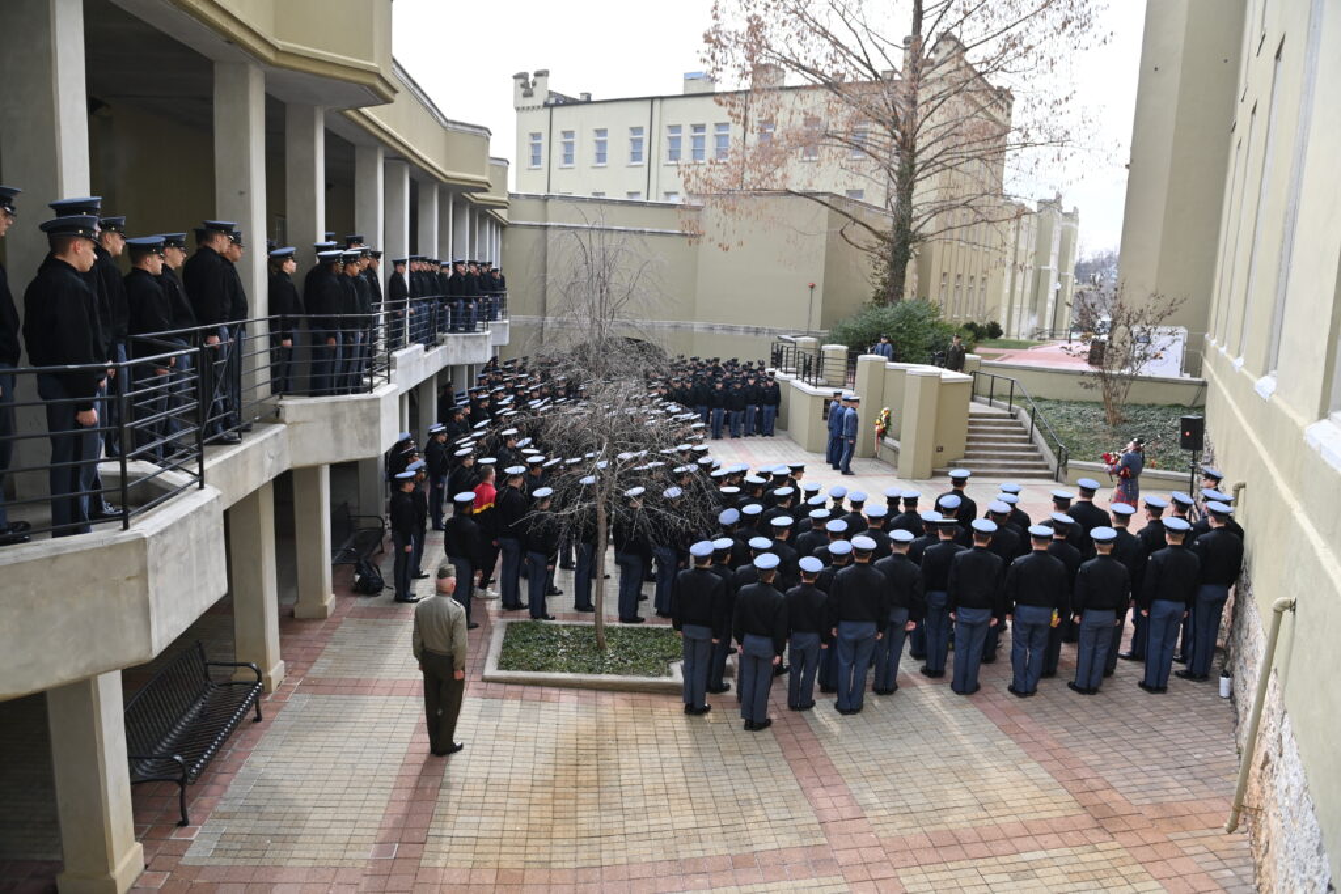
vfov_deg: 53.1
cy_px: 447
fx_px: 894
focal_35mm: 24
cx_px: 670
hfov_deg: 73.7
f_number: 3.5
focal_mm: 24
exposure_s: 1/500
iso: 200
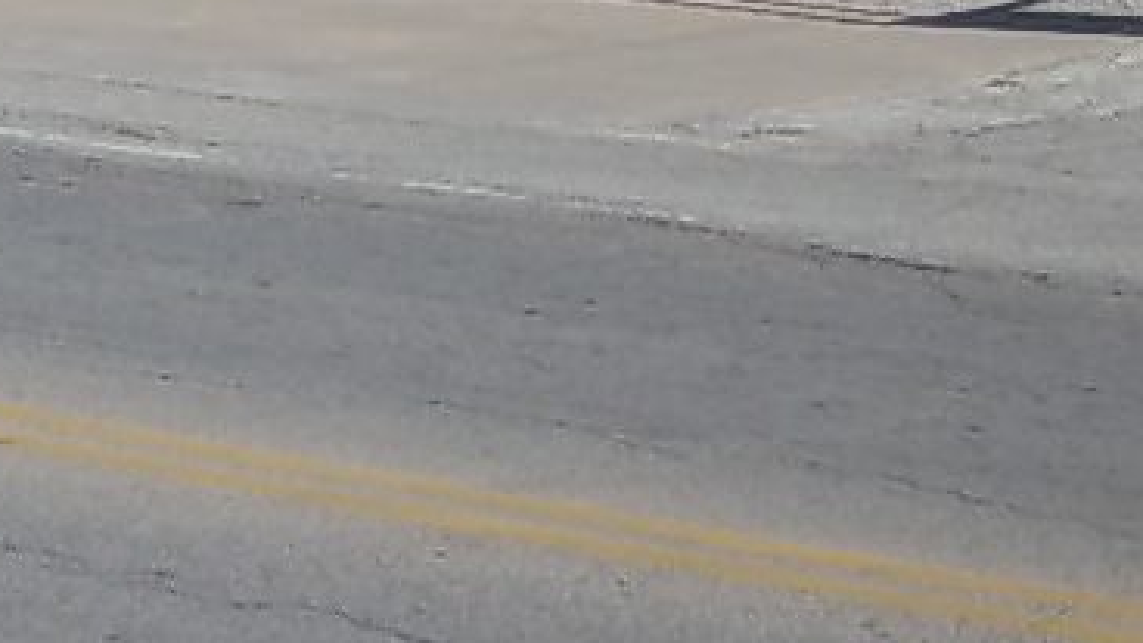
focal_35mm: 178
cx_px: -47
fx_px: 5395
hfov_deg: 11.9
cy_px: -649
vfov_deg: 6.6
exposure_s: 1/500
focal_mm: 8.3
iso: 64
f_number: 4.5
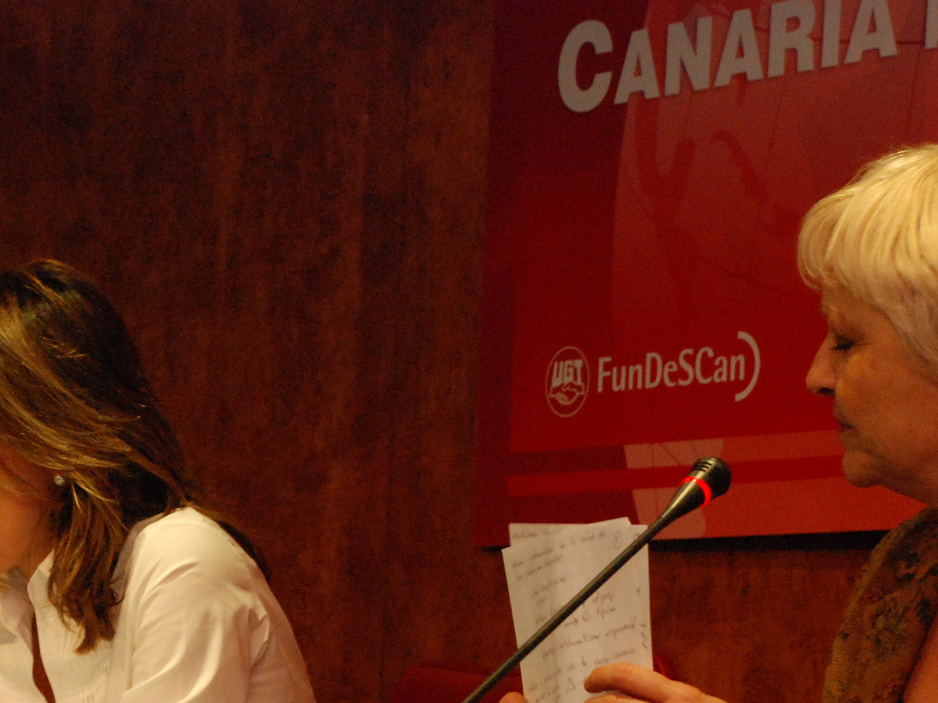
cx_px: 168
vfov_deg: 9.0
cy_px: 674
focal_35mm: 164
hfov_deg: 12.0
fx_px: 4444
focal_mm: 52
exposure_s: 1/60
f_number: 8
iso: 1250
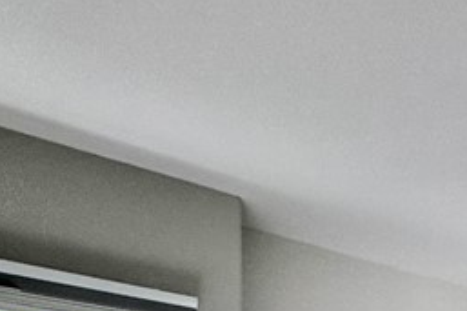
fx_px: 752
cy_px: 537
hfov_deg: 24.3
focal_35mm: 58
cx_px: 750
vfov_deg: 18.8
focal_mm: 2.22
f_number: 2.2
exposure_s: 1/120
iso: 100
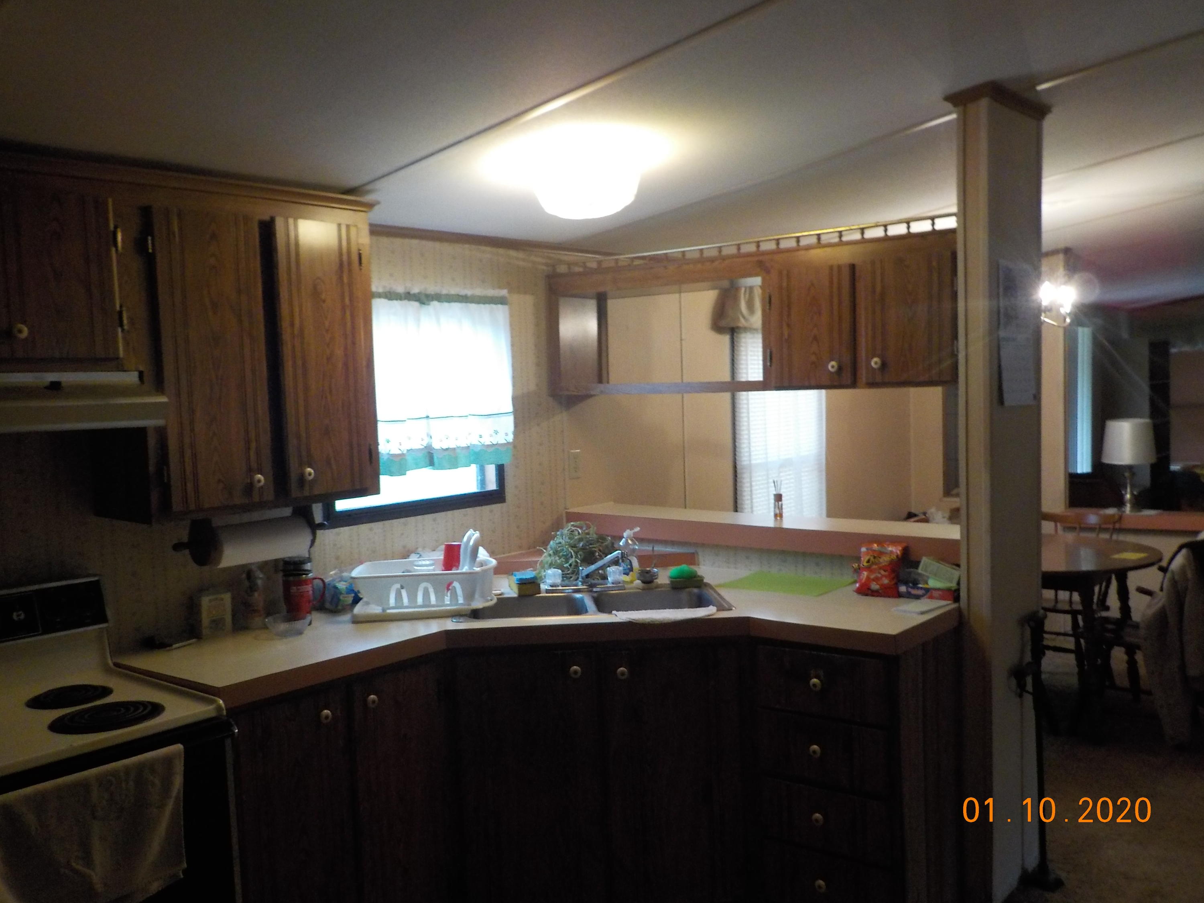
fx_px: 1043
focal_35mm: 30
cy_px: 452
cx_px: 602
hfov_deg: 60.0
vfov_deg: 46.8
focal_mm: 4.1
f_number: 3.3
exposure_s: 1/30
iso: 360
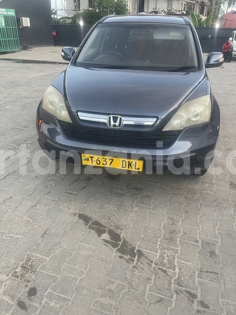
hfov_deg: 54.9
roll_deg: -1.0
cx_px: 118
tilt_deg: -27.1
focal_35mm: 25
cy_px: 158
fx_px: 227
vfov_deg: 69.4
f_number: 1.6
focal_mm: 5.1
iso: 125
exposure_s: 1/65
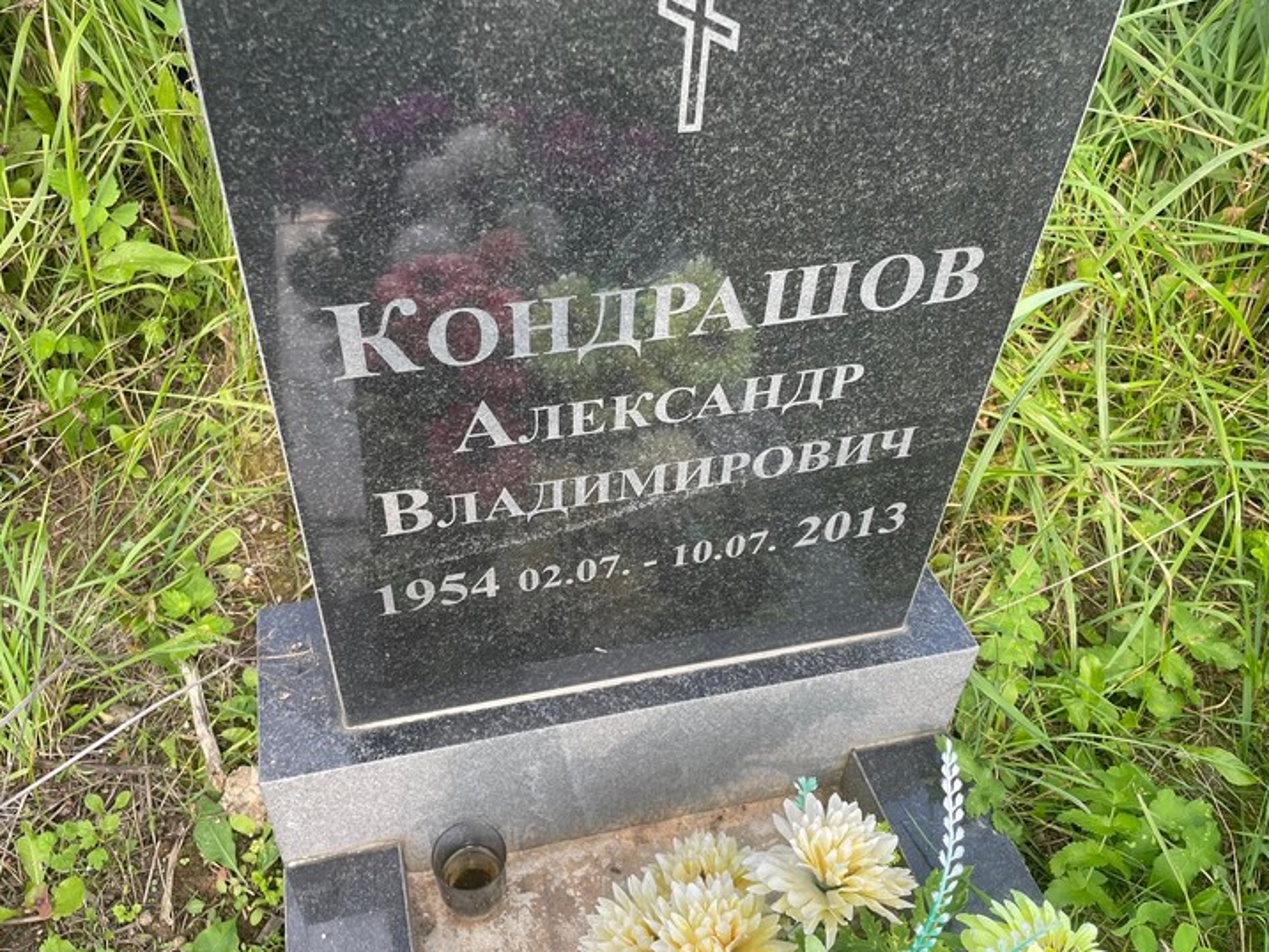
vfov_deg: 48.2
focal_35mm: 29
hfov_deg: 61.6
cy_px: 455
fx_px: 1063
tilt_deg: -48.0
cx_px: 584
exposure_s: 1/401
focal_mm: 4.2
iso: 32
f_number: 1.6
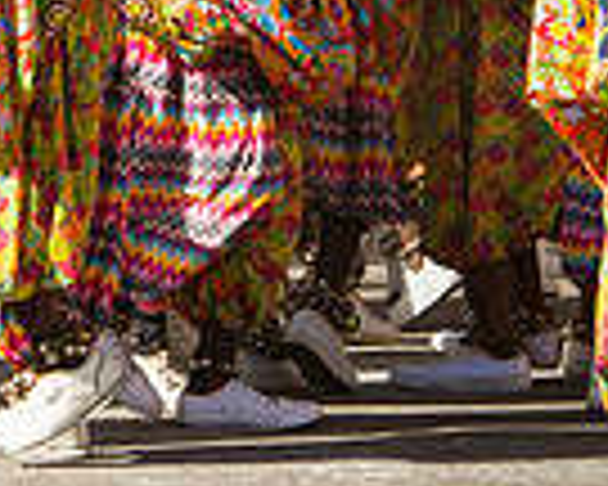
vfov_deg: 3.0
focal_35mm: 523
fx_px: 9411
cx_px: -23
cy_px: -144
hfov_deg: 3.7
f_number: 8
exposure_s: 1/200
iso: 100
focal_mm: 130
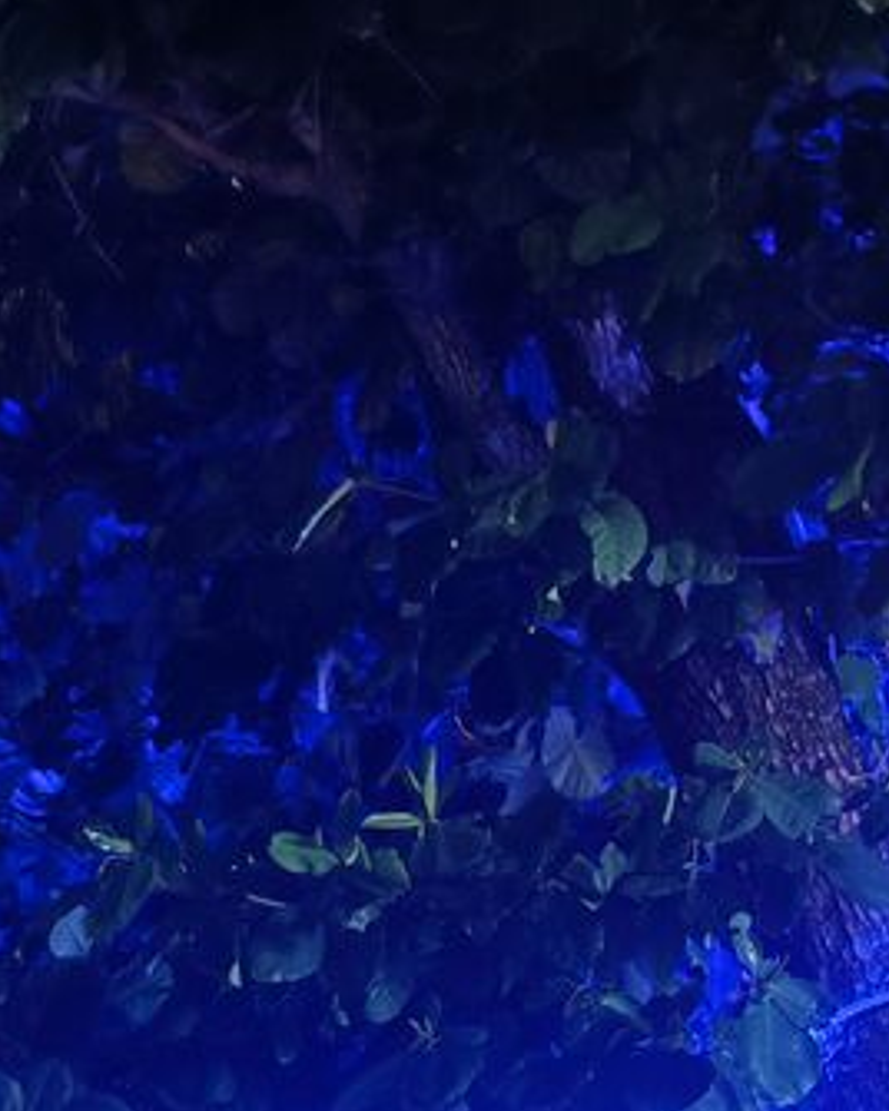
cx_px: -73
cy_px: 1605
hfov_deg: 15.3
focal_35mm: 98
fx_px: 3223
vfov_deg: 17.8
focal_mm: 6.83
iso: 320
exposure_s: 1/24
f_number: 2
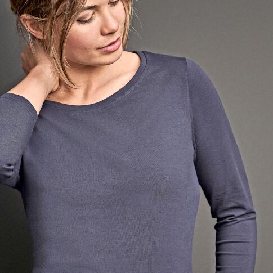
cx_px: 110
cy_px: 165
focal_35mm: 142
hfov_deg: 12.3
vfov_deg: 12.3
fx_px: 1267
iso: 640
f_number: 6.3
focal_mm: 90
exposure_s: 1/400
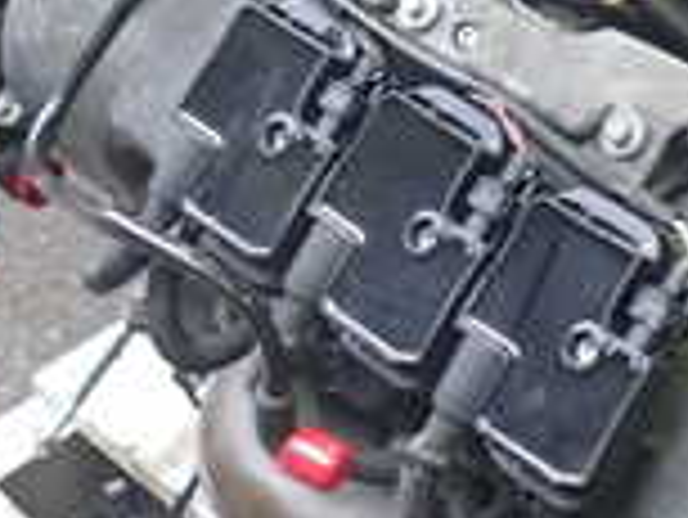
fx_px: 1949
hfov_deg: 19.4
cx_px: 706
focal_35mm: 98
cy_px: 108
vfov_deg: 15.0
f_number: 2
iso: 250
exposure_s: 1/40
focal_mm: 4.5
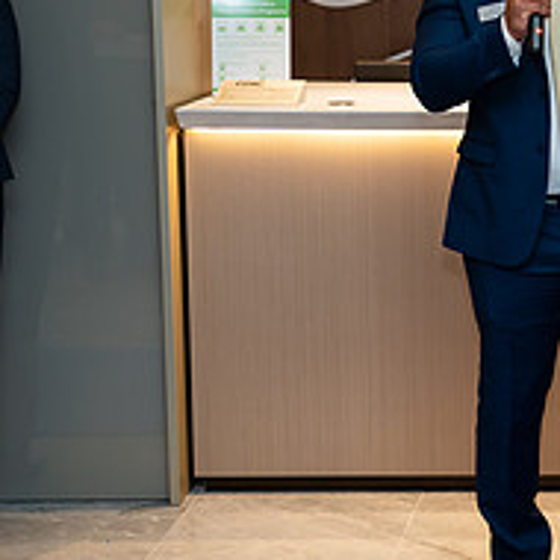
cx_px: 713
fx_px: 1830
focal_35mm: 100
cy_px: 165
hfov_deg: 16.5
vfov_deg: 17.3
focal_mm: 38
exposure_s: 1/160
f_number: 3.2
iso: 400
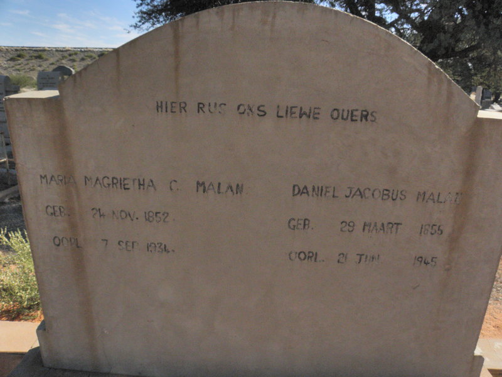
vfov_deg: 53.1
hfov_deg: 67.3
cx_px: 251
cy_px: 188
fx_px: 377
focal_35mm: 26
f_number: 6.3
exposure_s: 1/1000
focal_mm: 4.6
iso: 200
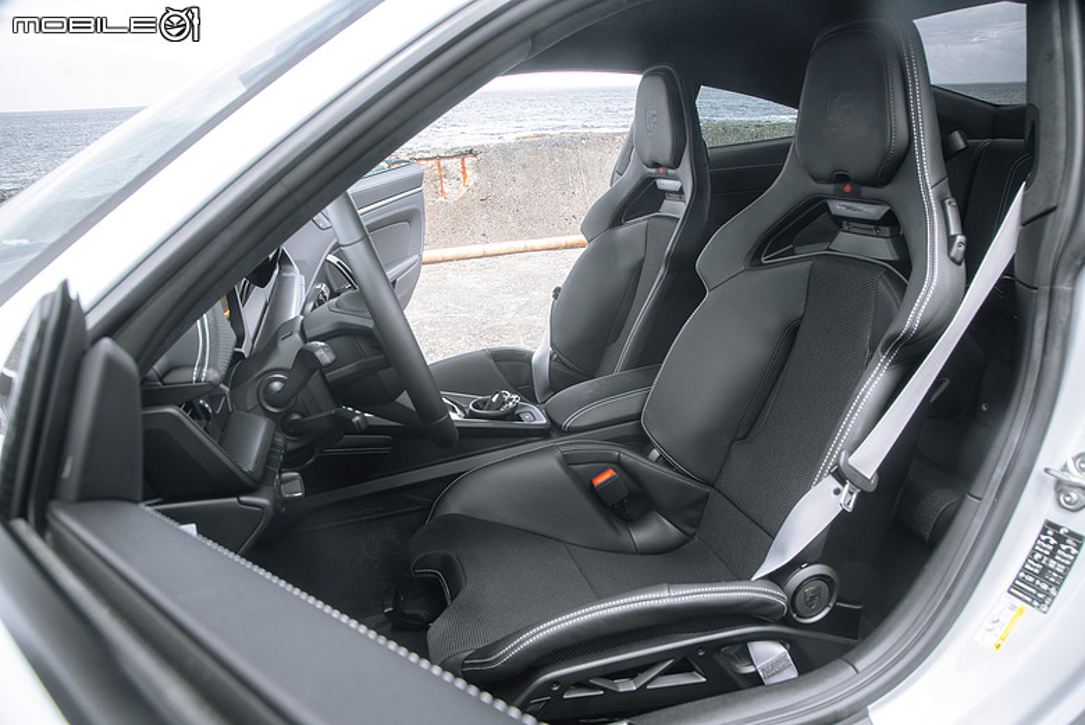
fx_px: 724
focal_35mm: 24
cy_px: 362
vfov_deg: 53.2
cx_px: 542
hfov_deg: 73.7
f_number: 5.6
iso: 1000
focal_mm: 24
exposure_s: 1/80
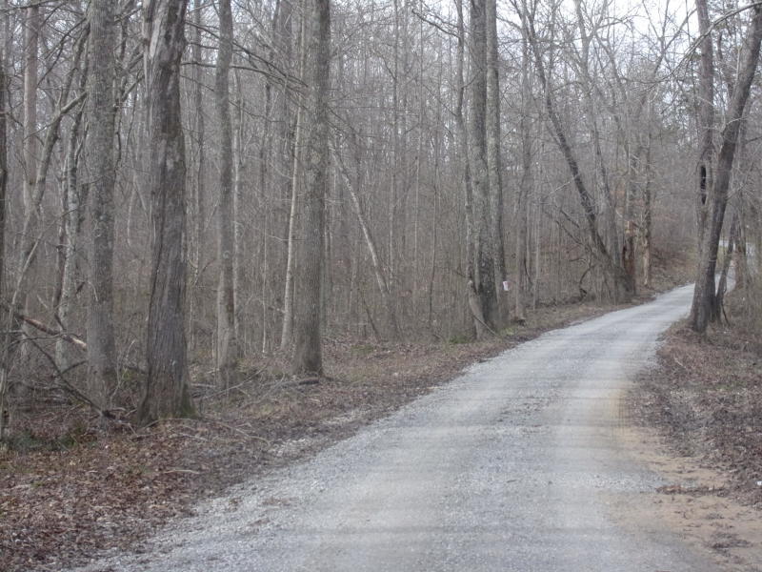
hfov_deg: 30.3
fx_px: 1409
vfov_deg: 22.9
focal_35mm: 64
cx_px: 381
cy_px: 286
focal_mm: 11.5
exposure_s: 1/120
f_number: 4.5
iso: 80
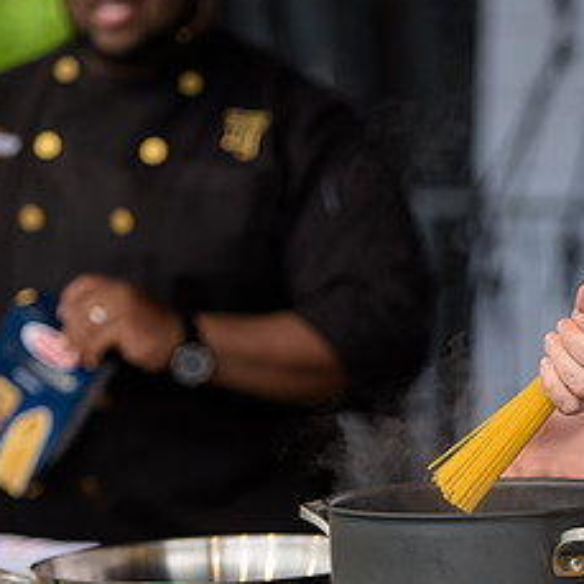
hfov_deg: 8.1
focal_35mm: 215
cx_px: 561
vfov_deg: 8.1
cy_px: 374
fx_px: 4104
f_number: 3.2
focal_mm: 100
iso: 250
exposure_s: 1/1250
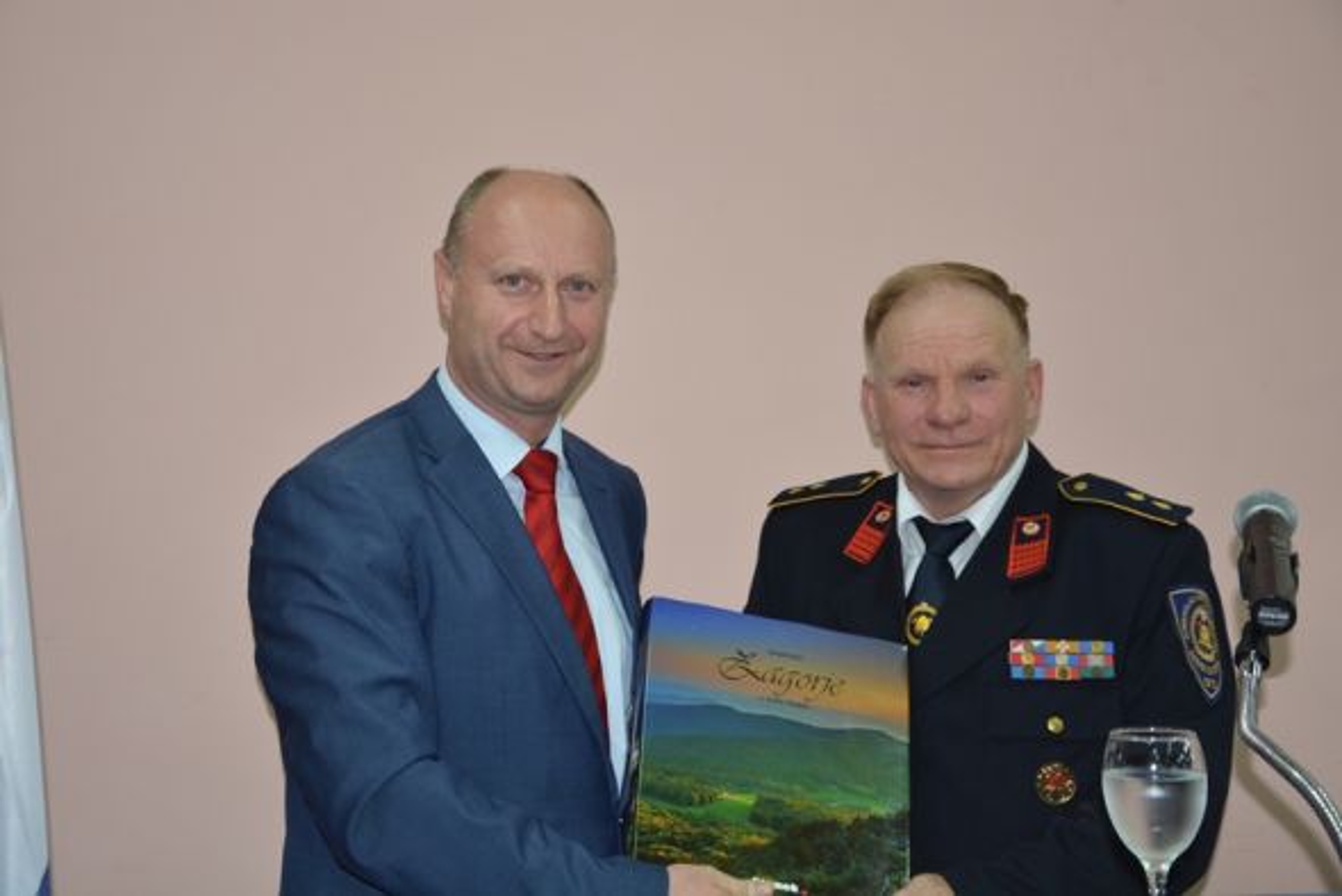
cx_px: 671
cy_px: 448
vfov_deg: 18.9
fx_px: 2685
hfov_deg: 28.1
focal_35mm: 72
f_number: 4.8
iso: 400
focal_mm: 48
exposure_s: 1/30
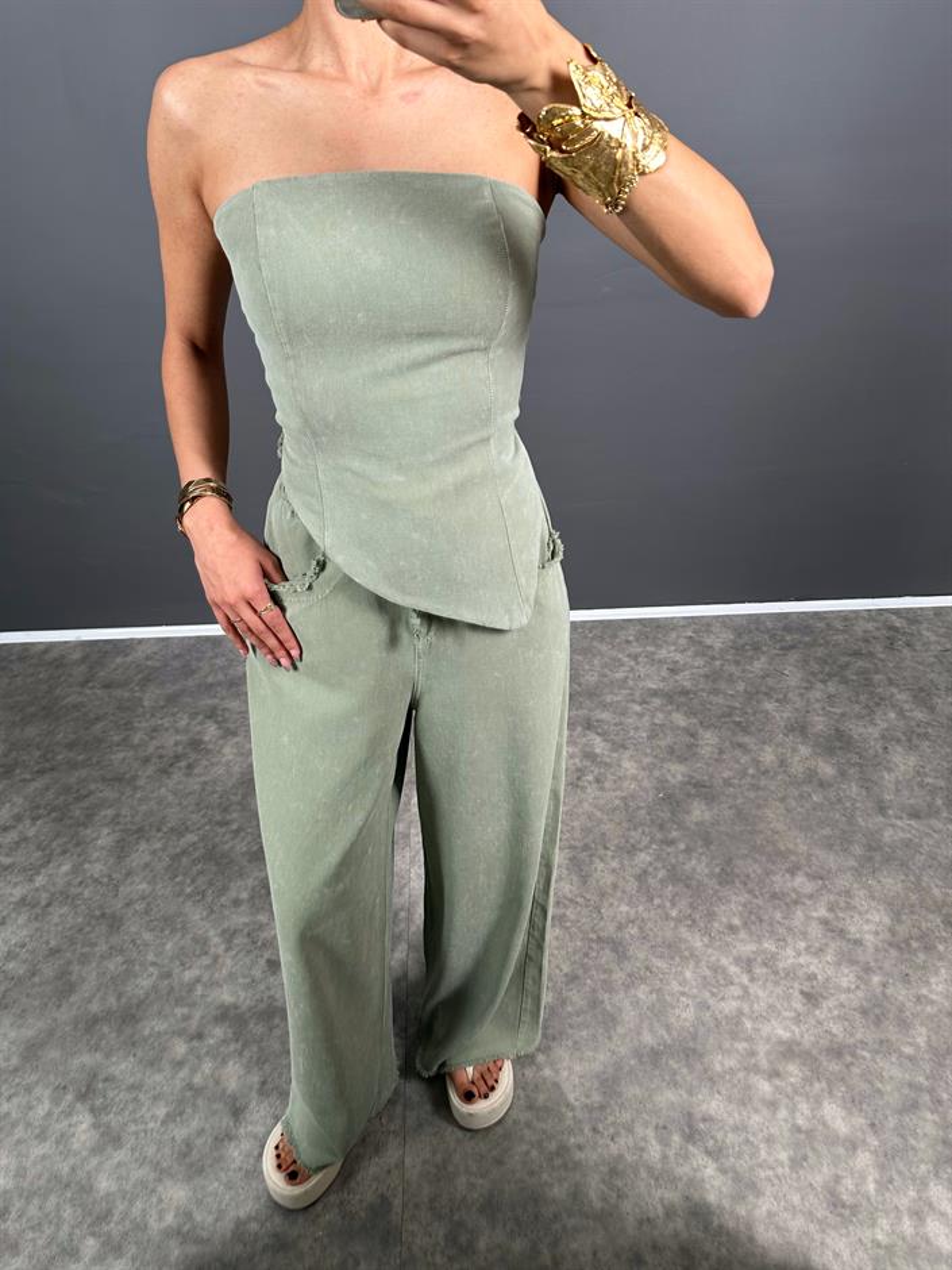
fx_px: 880
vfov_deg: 71.6
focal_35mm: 24
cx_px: 476
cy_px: 635
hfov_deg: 56.8
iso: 100
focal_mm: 6.86
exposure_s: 1/121
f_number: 1.78
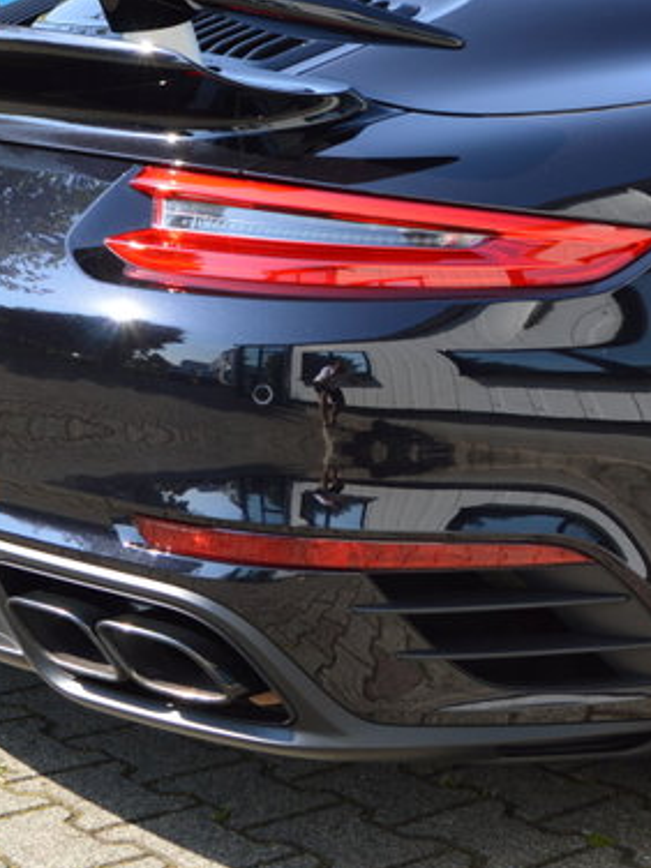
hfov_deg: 15.9
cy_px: 174
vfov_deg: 21.4
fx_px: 2265
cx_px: 711
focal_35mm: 90
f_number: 5.6
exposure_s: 1/125
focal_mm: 23
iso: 100
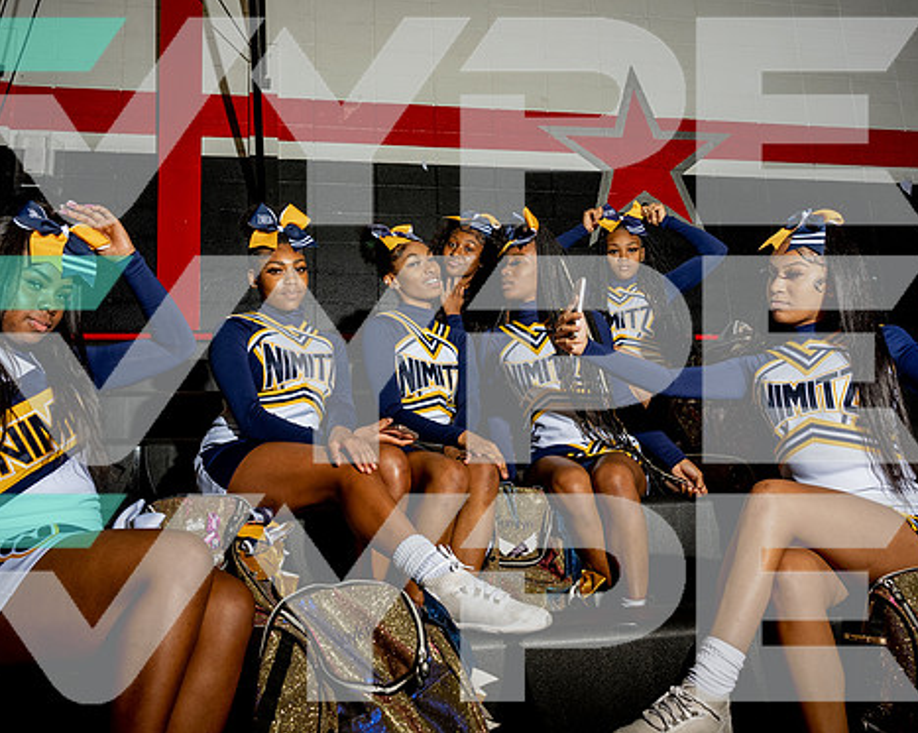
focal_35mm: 28
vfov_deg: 51.5
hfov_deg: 62.2
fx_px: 760
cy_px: 361
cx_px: 429
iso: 160
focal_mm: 24
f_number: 5.6
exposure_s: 1/250
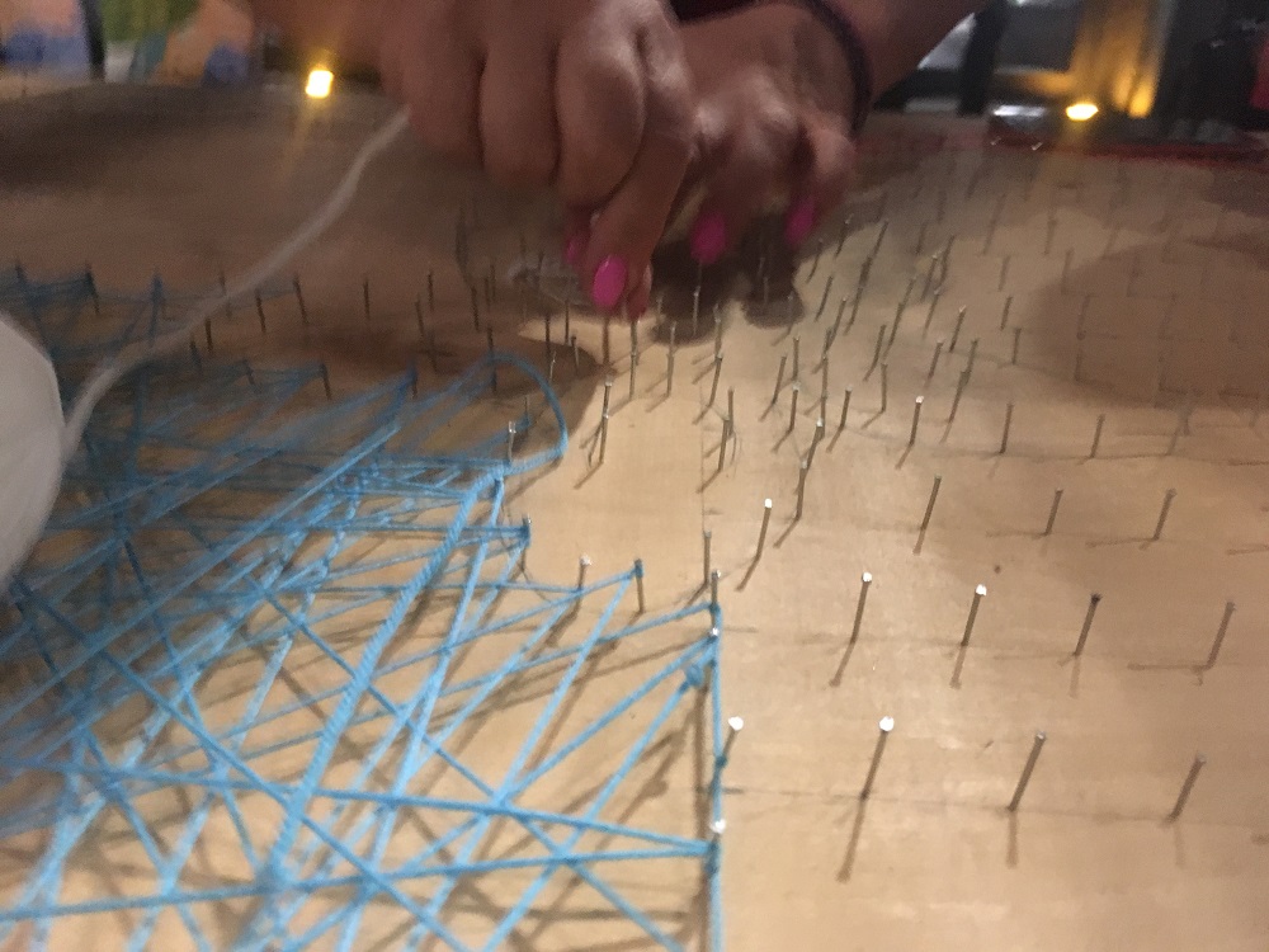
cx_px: 634
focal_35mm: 29
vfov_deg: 48.2
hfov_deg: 61.7
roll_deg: -3.5
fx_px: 1063
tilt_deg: -29.7
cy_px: 476
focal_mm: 4.15
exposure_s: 1/17
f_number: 2.2
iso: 400
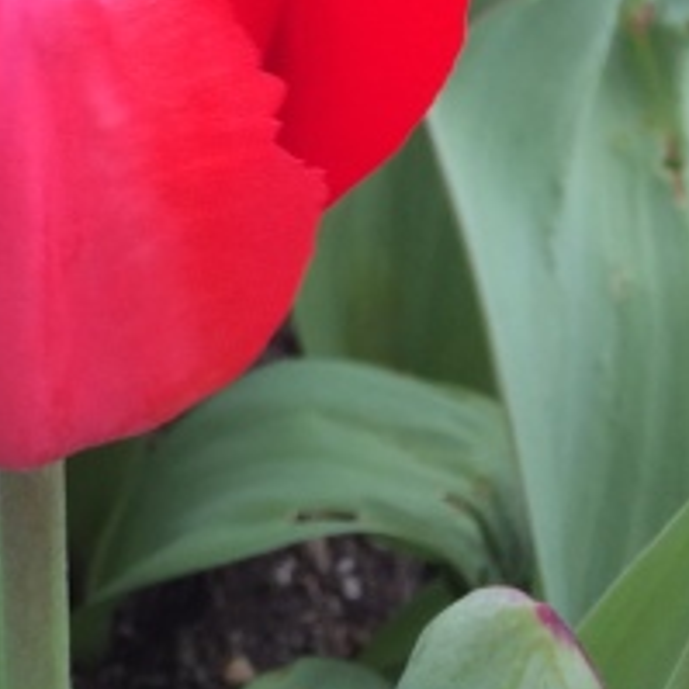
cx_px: -343
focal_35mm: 110
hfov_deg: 14.7
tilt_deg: -30.2
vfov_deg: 13.7
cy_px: -635
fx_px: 2477
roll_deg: -5.8
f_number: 2.2
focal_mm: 4.15
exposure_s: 1/60
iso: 32
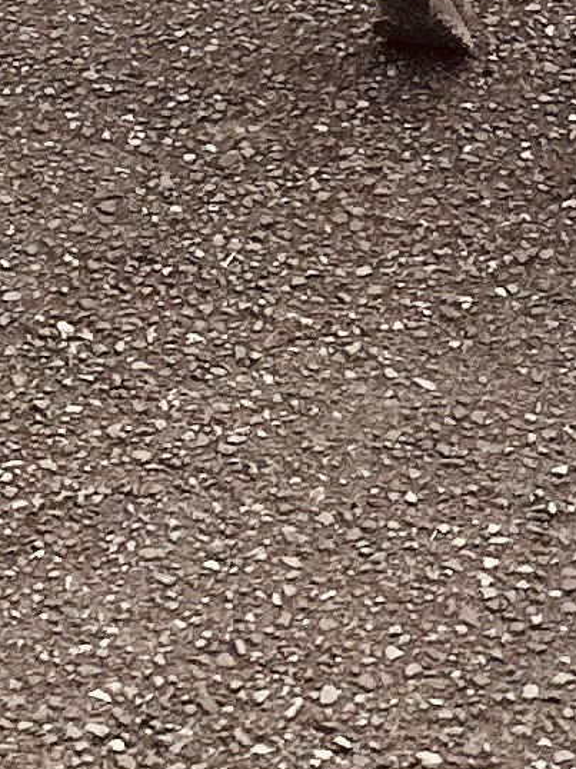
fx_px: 3997
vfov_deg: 8.2
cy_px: -1954
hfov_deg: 8.2
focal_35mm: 180
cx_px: 193
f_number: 1.78
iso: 80
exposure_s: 1/5263
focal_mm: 6.86
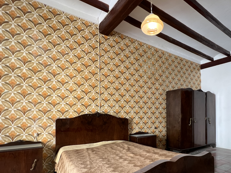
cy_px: 117
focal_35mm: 20
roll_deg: +0.2
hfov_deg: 80.5
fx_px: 133
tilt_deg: -1.8
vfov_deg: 64.0
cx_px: 142
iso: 160
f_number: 1.8
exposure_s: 1/50
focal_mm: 1.57
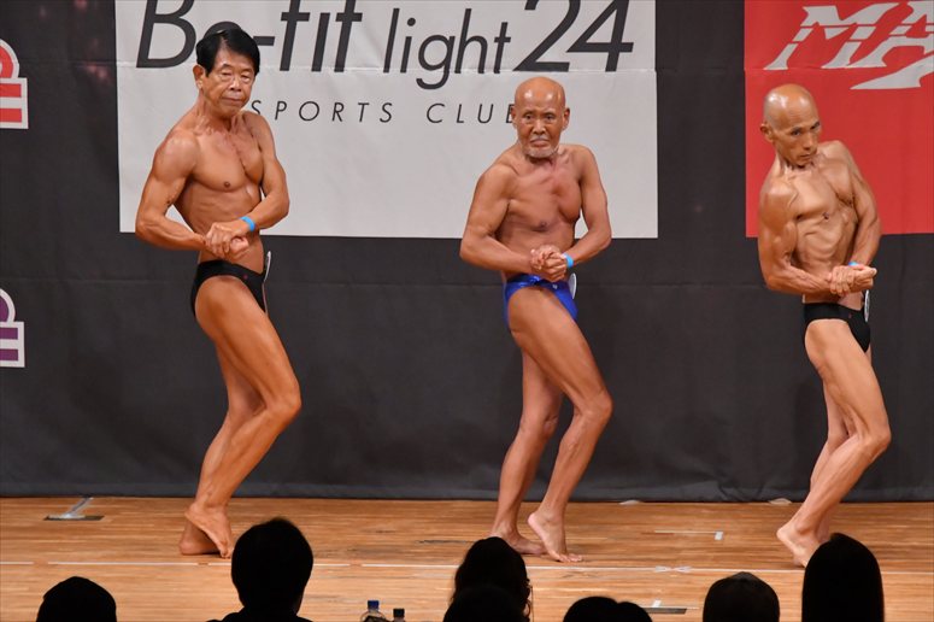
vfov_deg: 4.8
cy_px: 311
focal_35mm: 285
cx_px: 467
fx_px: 7391
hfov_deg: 7.2
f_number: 5.6
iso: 7200
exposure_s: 1/400
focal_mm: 190
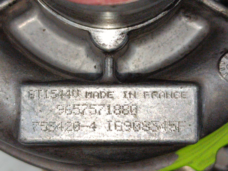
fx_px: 514
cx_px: 114
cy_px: 86
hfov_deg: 25.0
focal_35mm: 78
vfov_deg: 18.9
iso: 610
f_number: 1.7
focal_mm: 5.24
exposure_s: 1/100
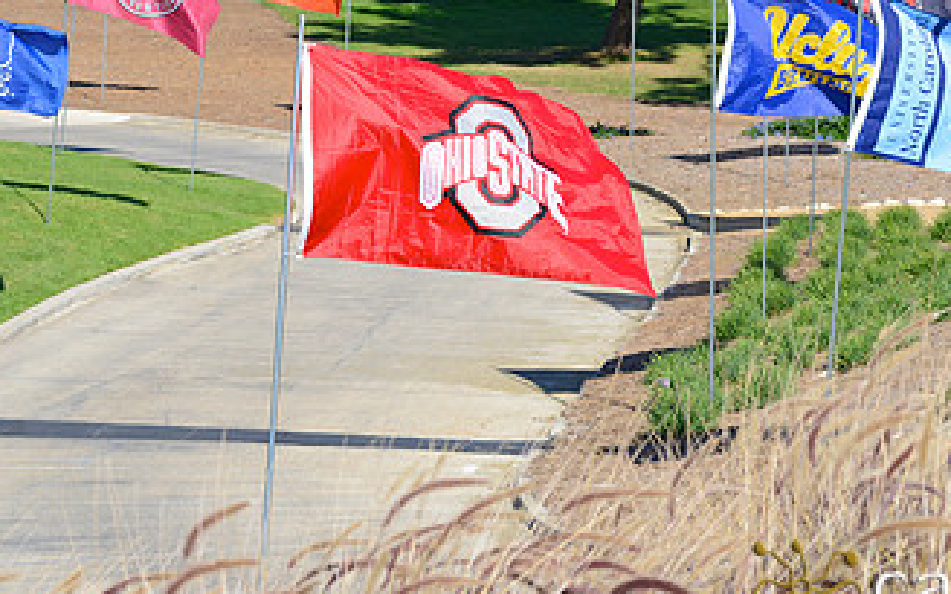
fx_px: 3732
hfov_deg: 14.5
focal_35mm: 144
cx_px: 299
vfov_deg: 9.1
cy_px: 167
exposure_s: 1/640
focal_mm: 80
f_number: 9
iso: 250
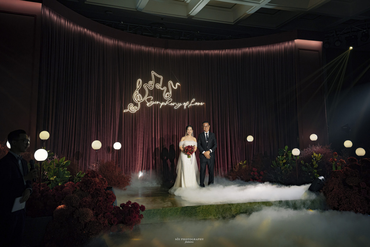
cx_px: 185
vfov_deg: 40.0
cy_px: 124
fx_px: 339
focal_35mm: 33
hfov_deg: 57.2
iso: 1000
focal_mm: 33
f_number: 2.8
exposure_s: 1/250
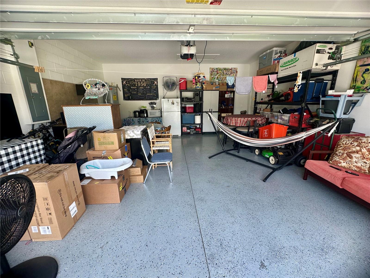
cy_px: 139
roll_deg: +0.4
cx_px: 185
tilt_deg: -12.6
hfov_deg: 102.1
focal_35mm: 14
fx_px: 150
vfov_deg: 85.7
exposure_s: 1/99
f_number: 2.2
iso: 80
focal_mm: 2.22
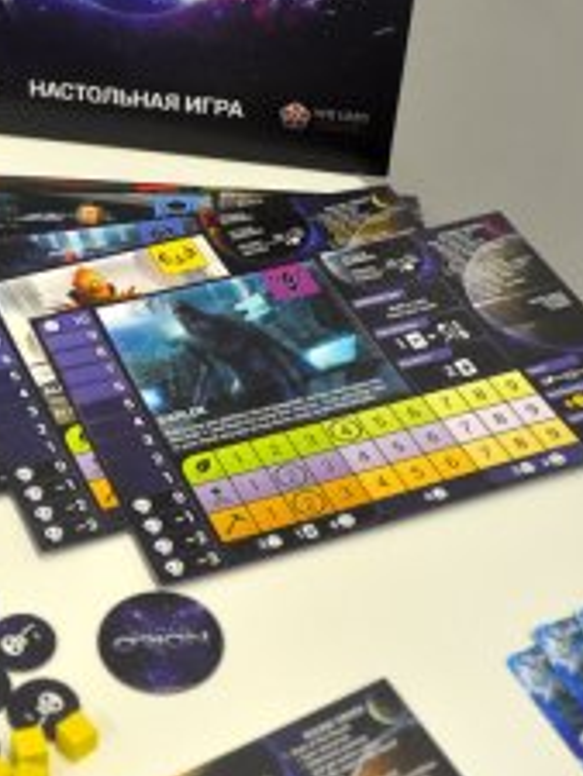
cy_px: 314
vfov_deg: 32.6
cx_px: 45
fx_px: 1324
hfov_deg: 24.1
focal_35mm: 59
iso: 560
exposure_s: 1/60
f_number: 4
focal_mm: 18
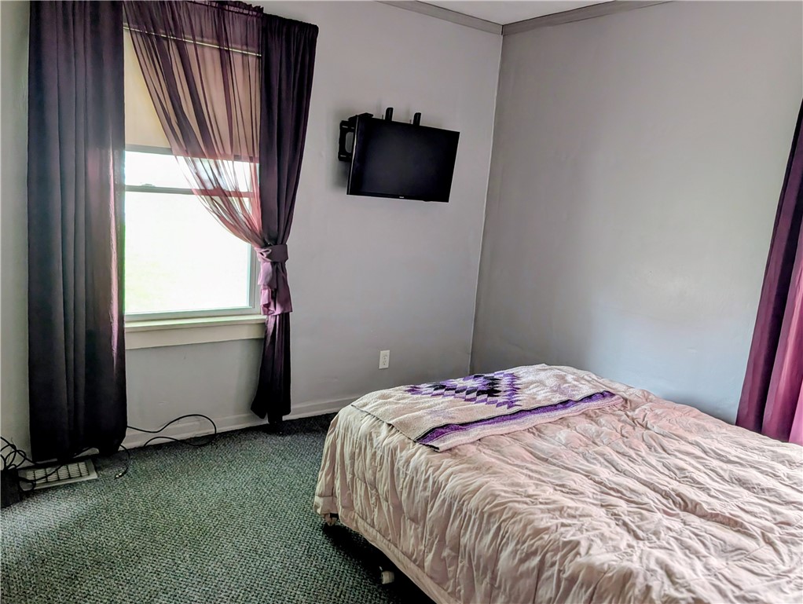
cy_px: 302
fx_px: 557
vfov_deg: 56.9
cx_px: 402
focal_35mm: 24
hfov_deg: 71.5
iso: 337
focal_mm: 6.9
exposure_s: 1/102
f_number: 1.68
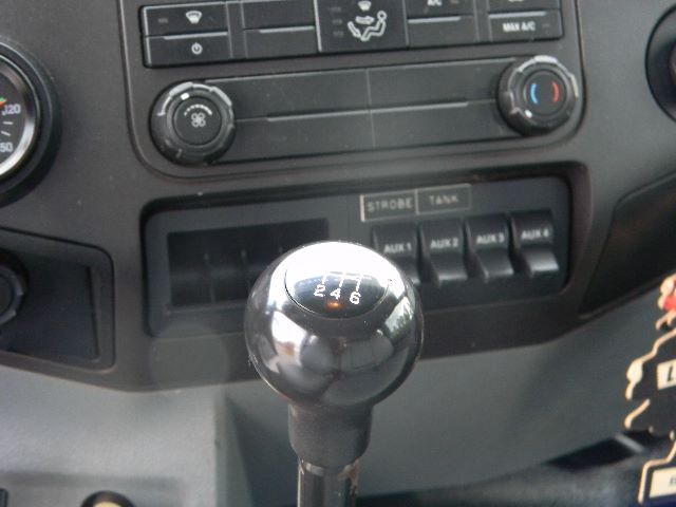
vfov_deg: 21.9
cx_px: 338
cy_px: 254
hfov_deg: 29.0
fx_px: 1308
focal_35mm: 67
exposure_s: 1/20
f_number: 4.3
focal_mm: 12.2
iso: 400
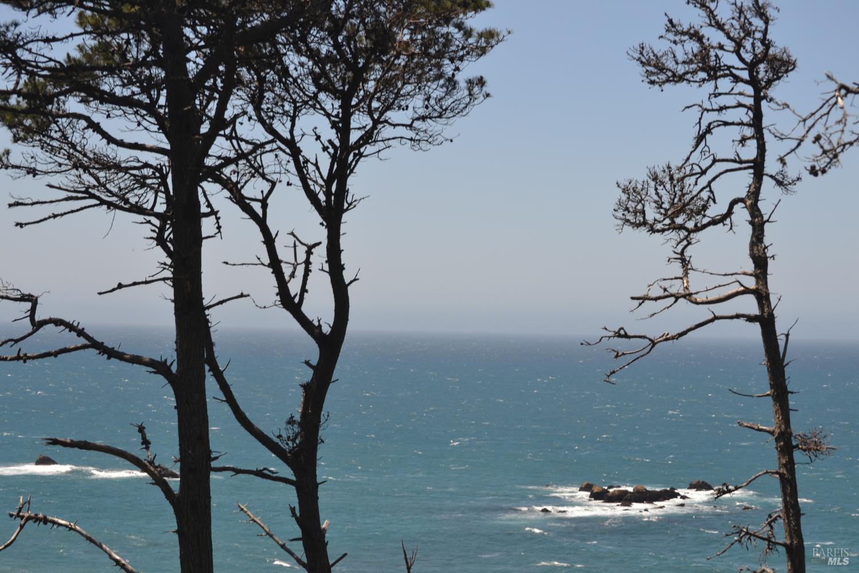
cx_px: 430
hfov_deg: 24.6
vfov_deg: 16.6
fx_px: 1968
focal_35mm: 82
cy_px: 286
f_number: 8
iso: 100
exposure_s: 1/250
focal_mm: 55
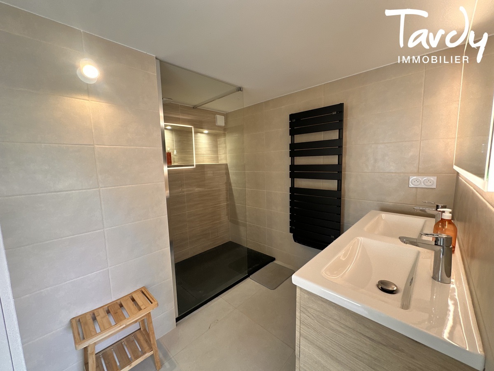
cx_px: 247
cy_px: 186
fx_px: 200
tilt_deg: -6.2
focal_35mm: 14
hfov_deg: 102.1
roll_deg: +0.9
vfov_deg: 85.7
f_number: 2.2
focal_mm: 2.22
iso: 200
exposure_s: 1/99
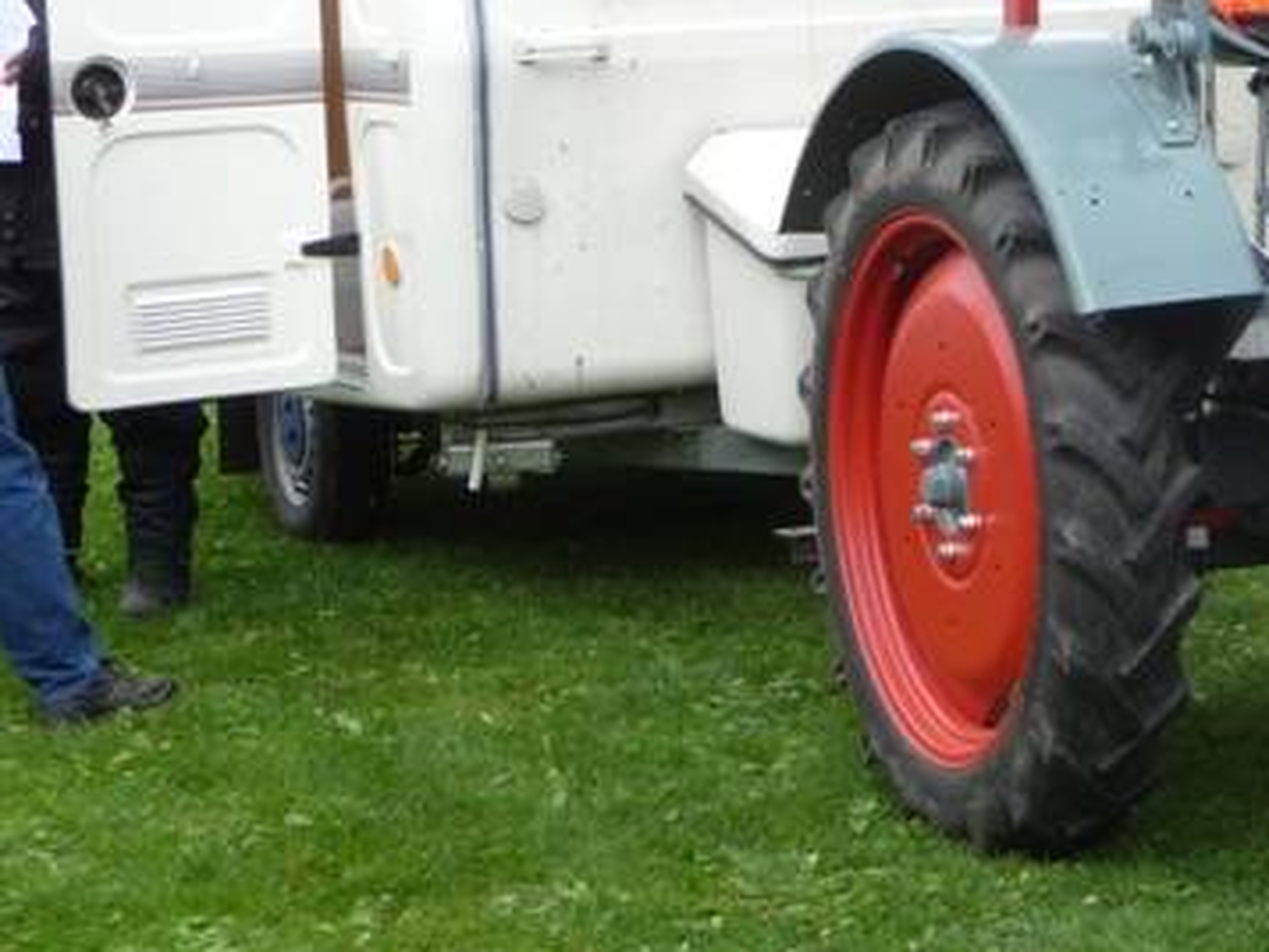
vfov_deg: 13.2
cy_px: 266
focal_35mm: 112
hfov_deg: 17.3
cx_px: 1194
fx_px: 4107
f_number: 4.2
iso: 100
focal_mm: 8.5
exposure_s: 1/160
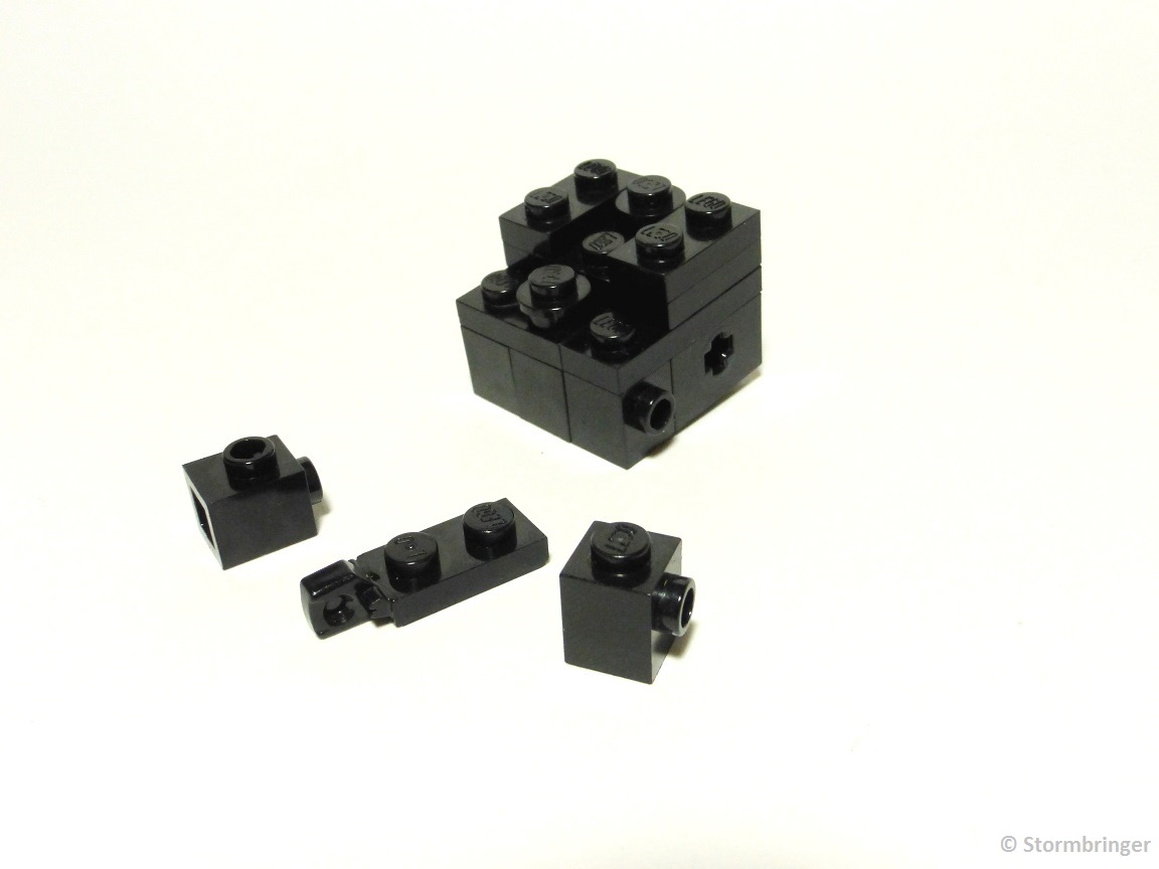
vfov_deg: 41.8
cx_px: 580
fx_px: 1138
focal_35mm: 34
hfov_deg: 54.0
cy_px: 434
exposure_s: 1/60
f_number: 5.6
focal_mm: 6.1
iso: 400
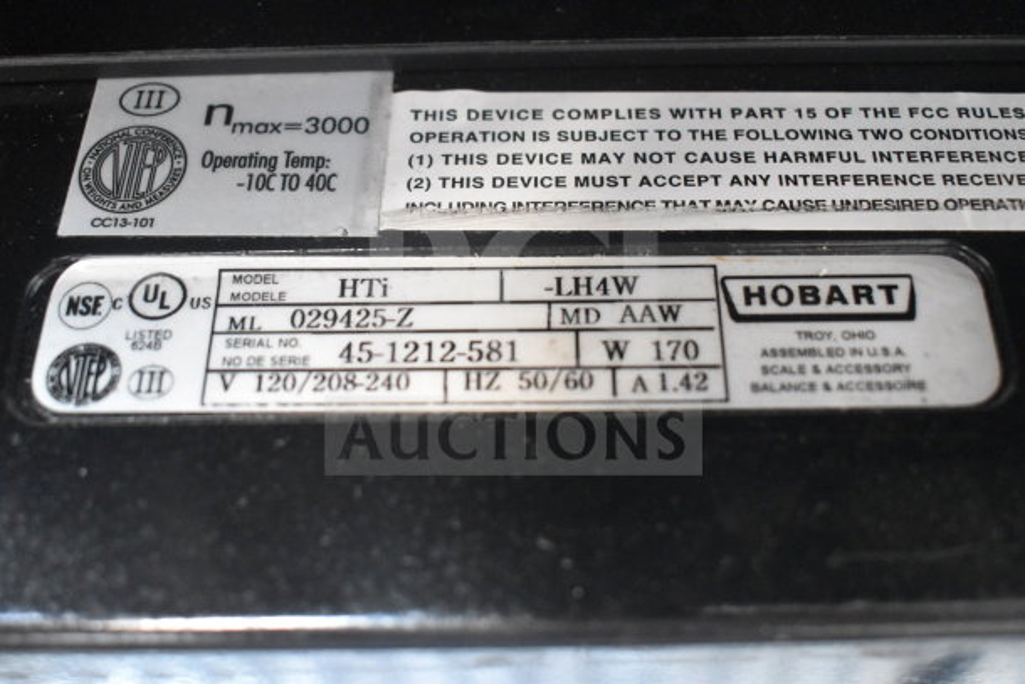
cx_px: 512
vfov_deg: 31.9
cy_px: 342
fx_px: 1196
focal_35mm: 42
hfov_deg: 46.4
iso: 6400
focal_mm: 28
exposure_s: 1/80
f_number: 4.5
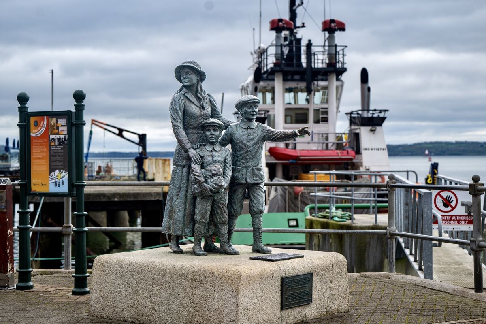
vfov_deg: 19.5
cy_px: 162
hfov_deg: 28.8
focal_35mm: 70
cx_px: 243
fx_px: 945
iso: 40
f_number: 4
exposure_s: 1/200
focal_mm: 70
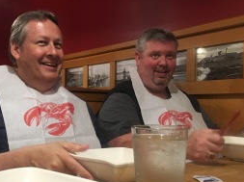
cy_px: 111
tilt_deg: +0.7
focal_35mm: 42
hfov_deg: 44.2
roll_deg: -1.2
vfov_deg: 34.1
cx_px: 80
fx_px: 296
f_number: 2.2
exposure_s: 1/15
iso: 200
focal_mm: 4.15
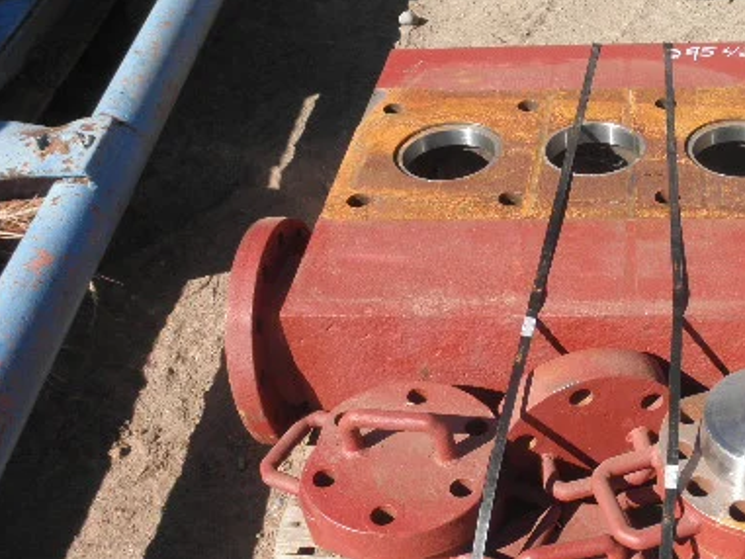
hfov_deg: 39.0
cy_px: 354
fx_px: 1012
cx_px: 585
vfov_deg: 30.7
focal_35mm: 47
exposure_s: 1/80
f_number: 8.5
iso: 64
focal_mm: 5
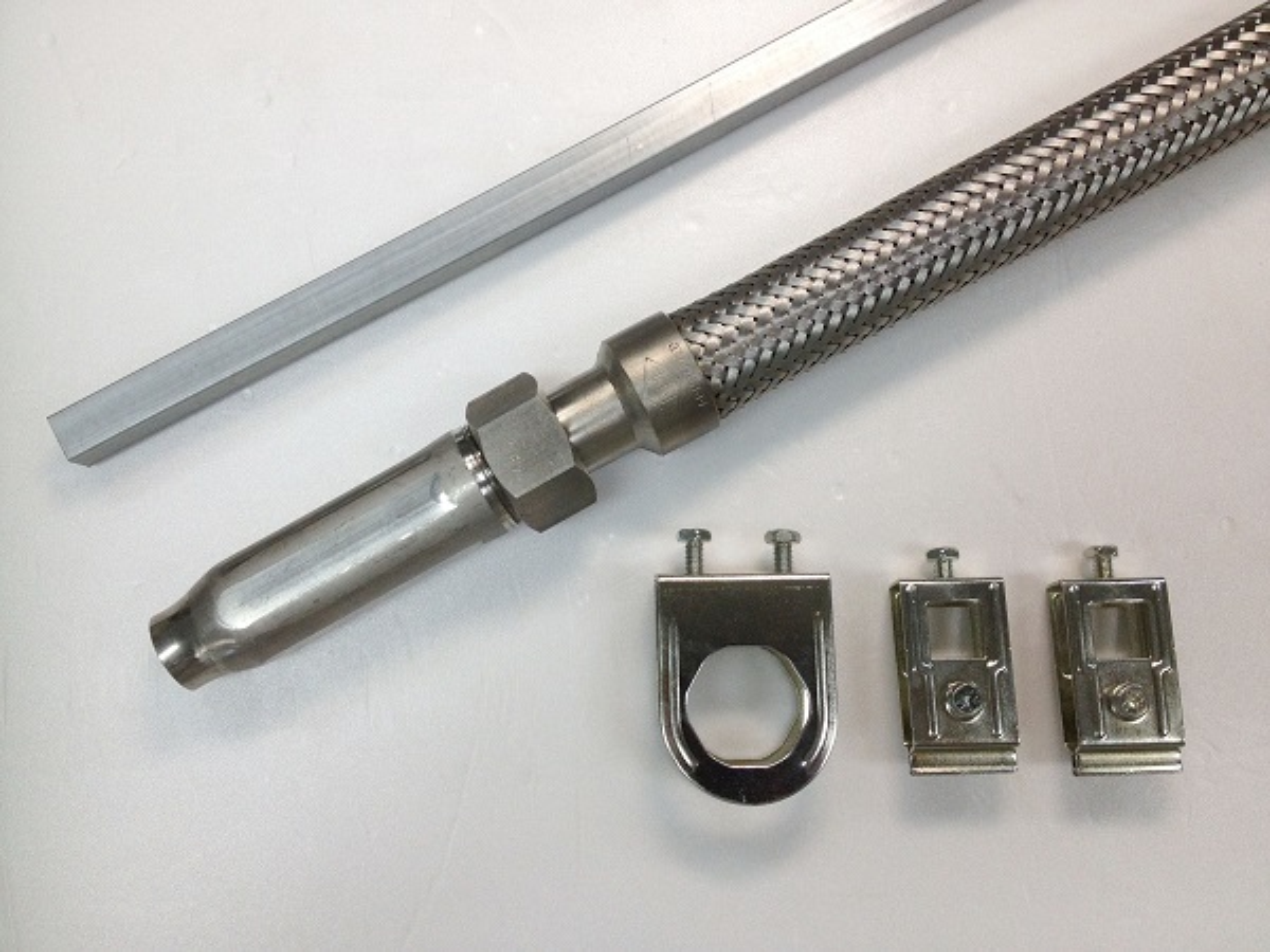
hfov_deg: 52.6
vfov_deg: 40.7
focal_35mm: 35
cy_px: 476
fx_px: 1284
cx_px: 635
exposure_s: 1/120
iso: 80
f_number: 2.4
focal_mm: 4.28
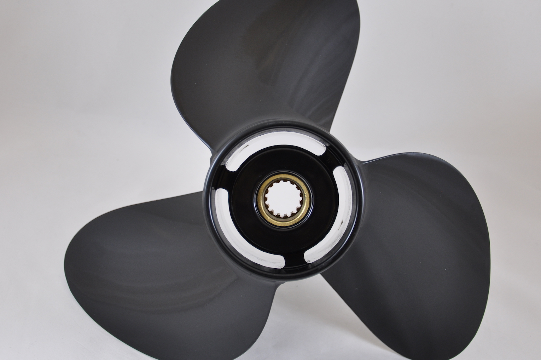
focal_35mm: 69
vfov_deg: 19.7
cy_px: 165
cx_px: 262
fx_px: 1036
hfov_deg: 29.3
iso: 400
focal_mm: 40
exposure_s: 1/25
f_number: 5
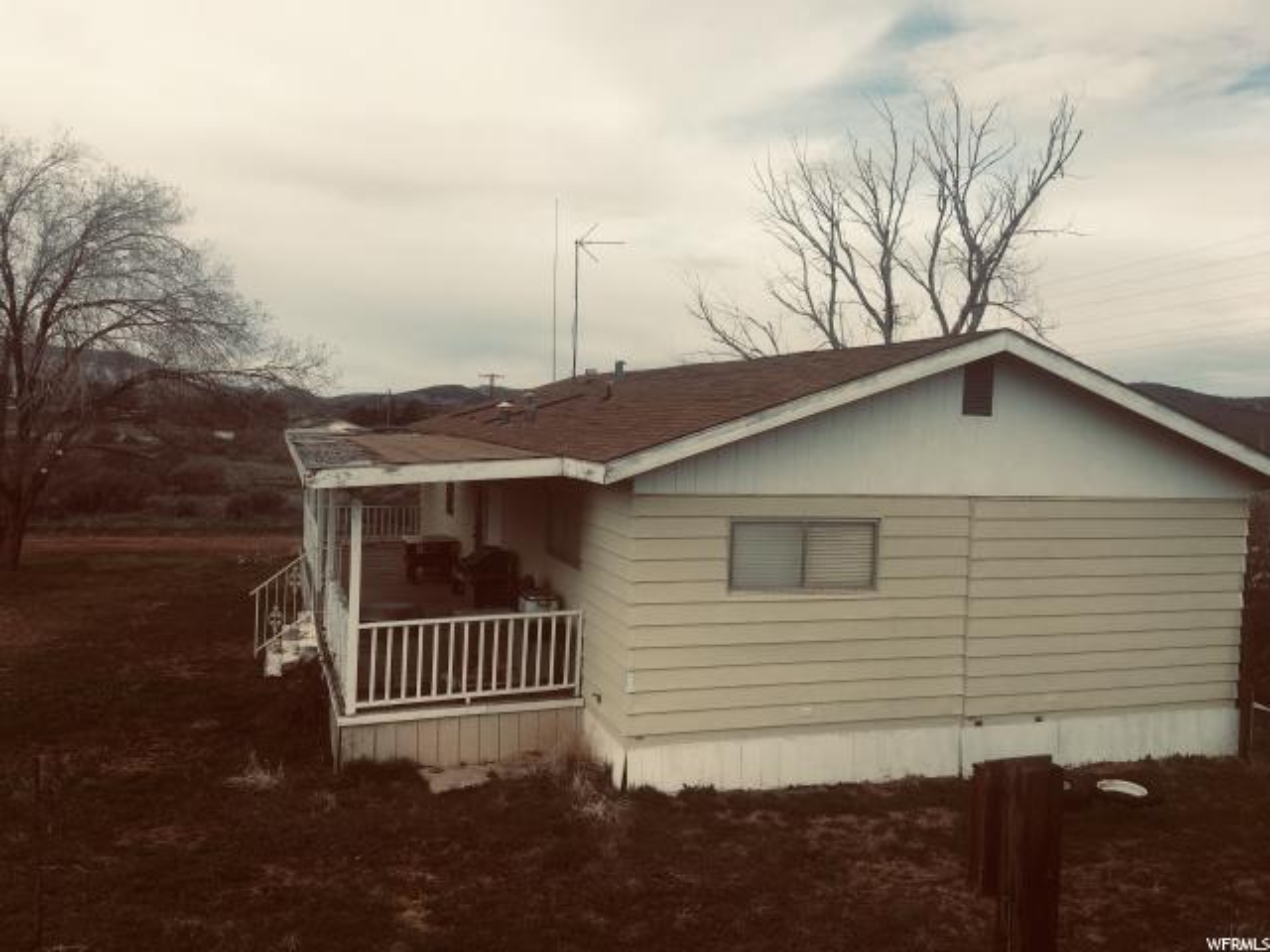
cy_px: 476
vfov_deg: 48.2
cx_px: 635
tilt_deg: -2.4
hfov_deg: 61.7
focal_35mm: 29
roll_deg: -1.7
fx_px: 1064
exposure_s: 1/2481
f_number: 2.2
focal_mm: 4.15
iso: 25
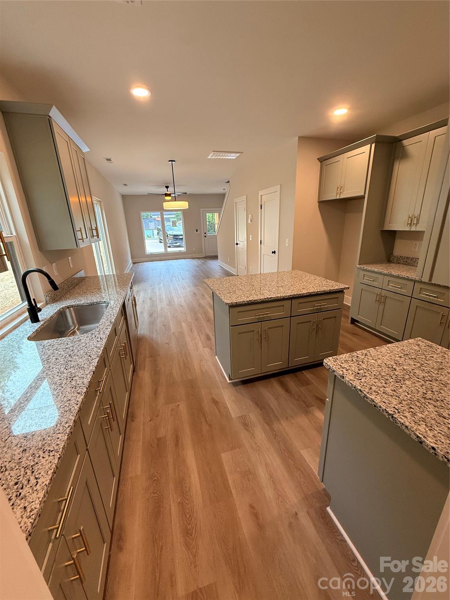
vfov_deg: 102.1
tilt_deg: -17.4
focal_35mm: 14
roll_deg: +1.6
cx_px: 225
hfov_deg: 85.7
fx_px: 243
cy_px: 300
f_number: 2.2
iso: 250
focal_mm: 2.22
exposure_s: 1/120
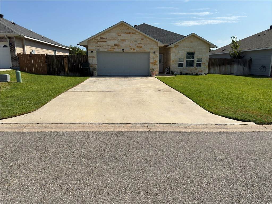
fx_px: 189
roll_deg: -0.2
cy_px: 102
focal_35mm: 24
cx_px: 136
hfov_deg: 71.6
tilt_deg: -10.9
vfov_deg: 56.8
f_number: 1.78
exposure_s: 1/11628
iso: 100
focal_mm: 6.76
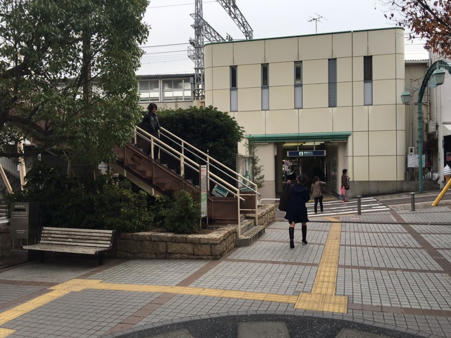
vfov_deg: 48.2
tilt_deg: +1.3
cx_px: 226
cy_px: 169
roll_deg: +1.2
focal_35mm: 29
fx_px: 378
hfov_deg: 61.7
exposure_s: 1/699
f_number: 2.2
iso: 25
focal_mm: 4.15
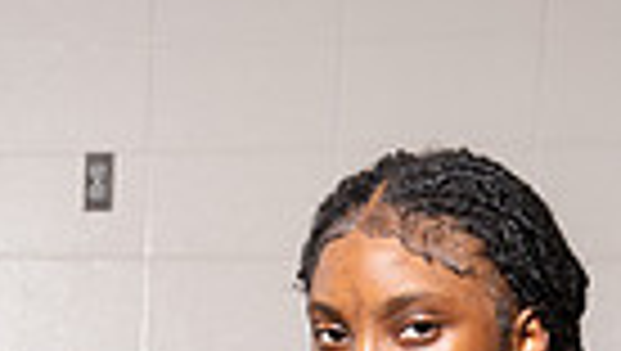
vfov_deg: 8.3
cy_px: 927
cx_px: 414
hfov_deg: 16.5
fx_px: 2143
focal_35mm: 130
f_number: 7.1
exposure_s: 1/250
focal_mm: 38
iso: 320
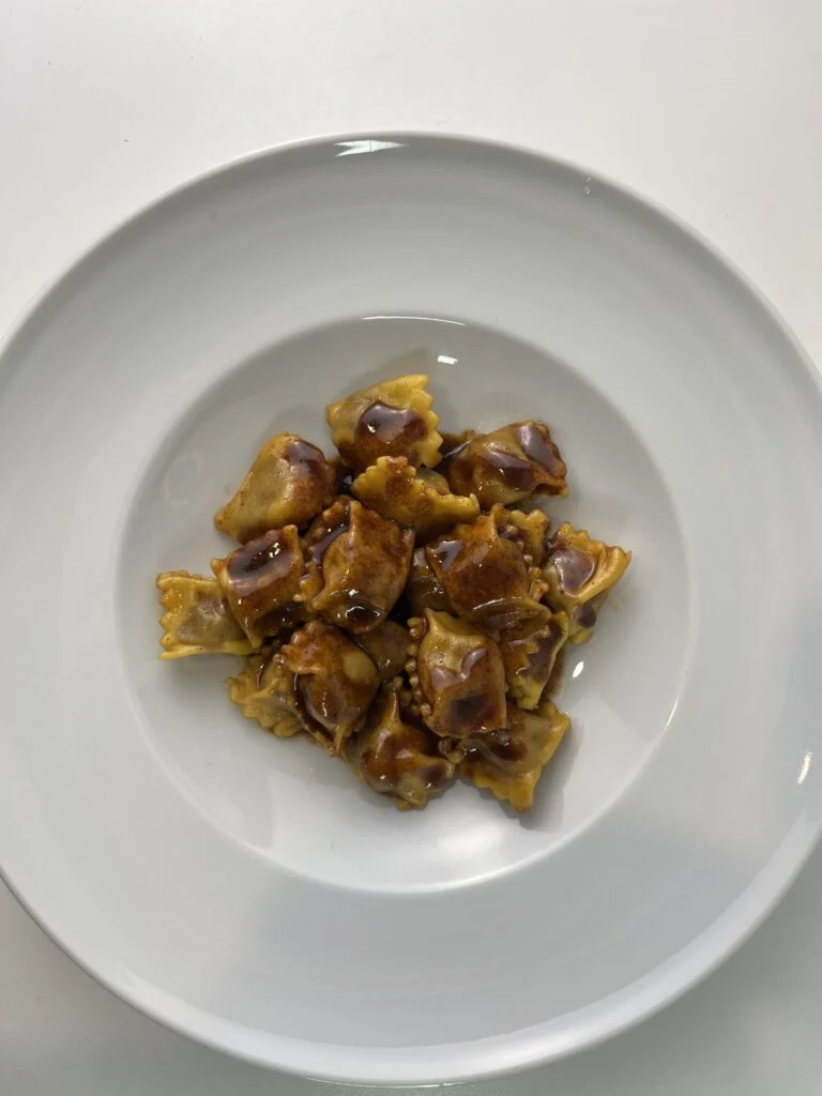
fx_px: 823
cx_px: 411
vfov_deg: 67.3
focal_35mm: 26
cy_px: 548
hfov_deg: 53.1
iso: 40
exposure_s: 1/100
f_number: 1.6
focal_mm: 5.1
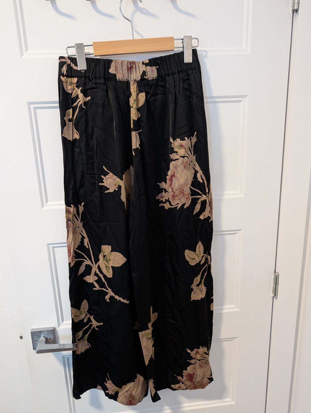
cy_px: 217
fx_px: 311
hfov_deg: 53.2
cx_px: 148
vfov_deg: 67.2
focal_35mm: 26
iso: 1236
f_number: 1.68
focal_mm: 6.9
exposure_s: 1/120
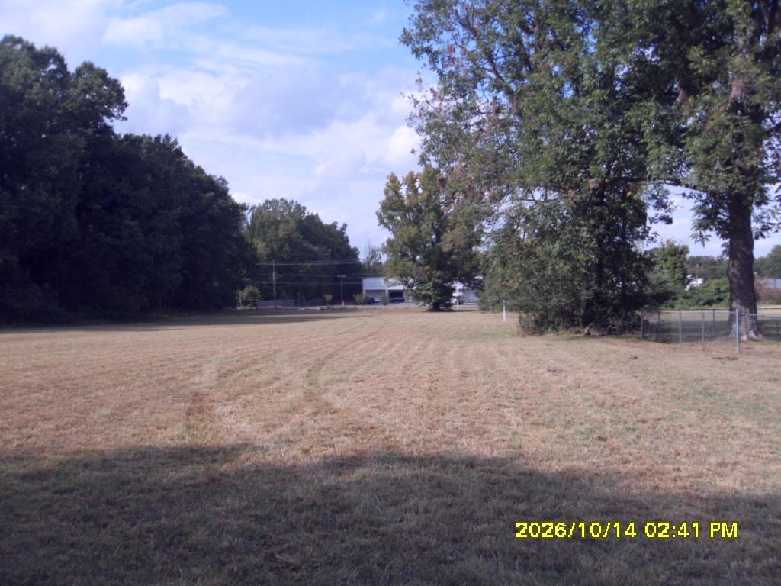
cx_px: 390
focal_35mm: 35
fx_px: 790
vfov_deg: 40.7
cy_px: 293
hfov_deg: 52.6
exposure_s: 1/180
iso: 80
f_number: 8.2
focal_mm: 6.3
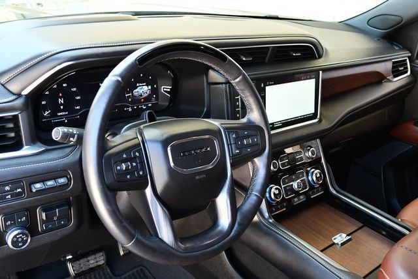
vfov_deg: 36.9
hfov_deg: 53.1
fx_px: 418
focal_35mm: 36
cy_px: 140
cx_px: 209
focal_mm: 18
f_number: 3.5
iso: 800
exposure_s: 1/160
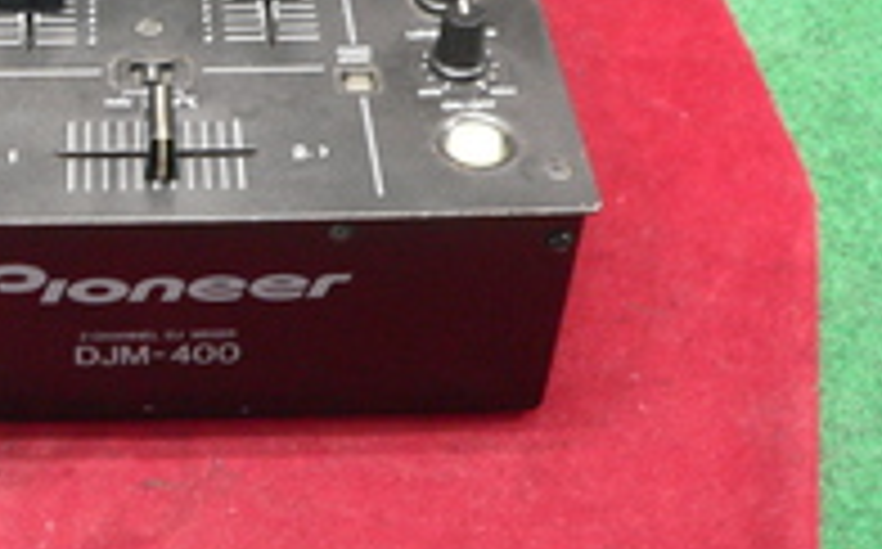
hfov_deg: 26.7
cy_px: 34
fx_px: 1777
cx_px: 45
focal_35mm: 74
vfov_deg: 17.3
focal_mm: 6
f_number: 2.8
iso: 200
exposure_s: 1/8
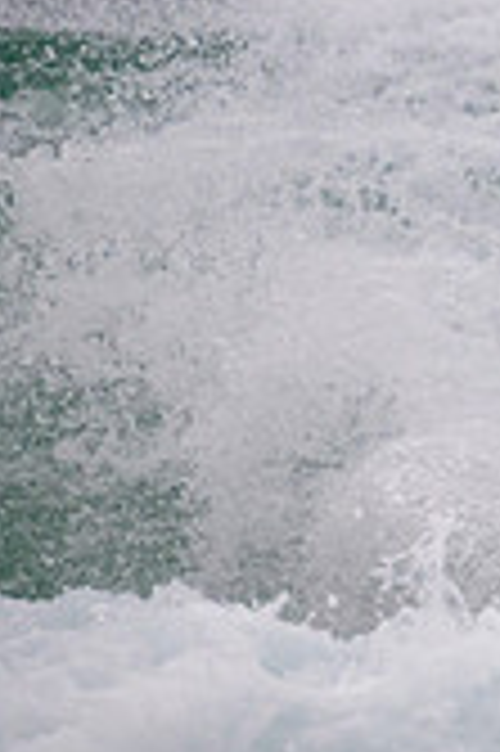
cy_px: 313
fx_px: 58074
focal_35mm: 2782
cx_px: 1158
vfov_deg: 0.7
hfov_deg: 0.5
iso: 2500
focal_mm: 800
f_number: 11
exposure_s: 1/1600
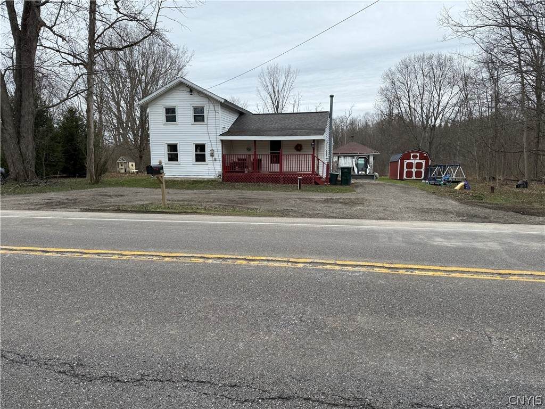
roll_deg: -0.5
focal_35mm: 24
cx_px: 272
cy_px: 204
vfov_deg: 56.8
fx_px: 378
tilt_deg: -7.3
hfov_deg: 71.6
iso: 80
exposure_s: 1/2000
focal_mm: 6.76
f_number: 1.78
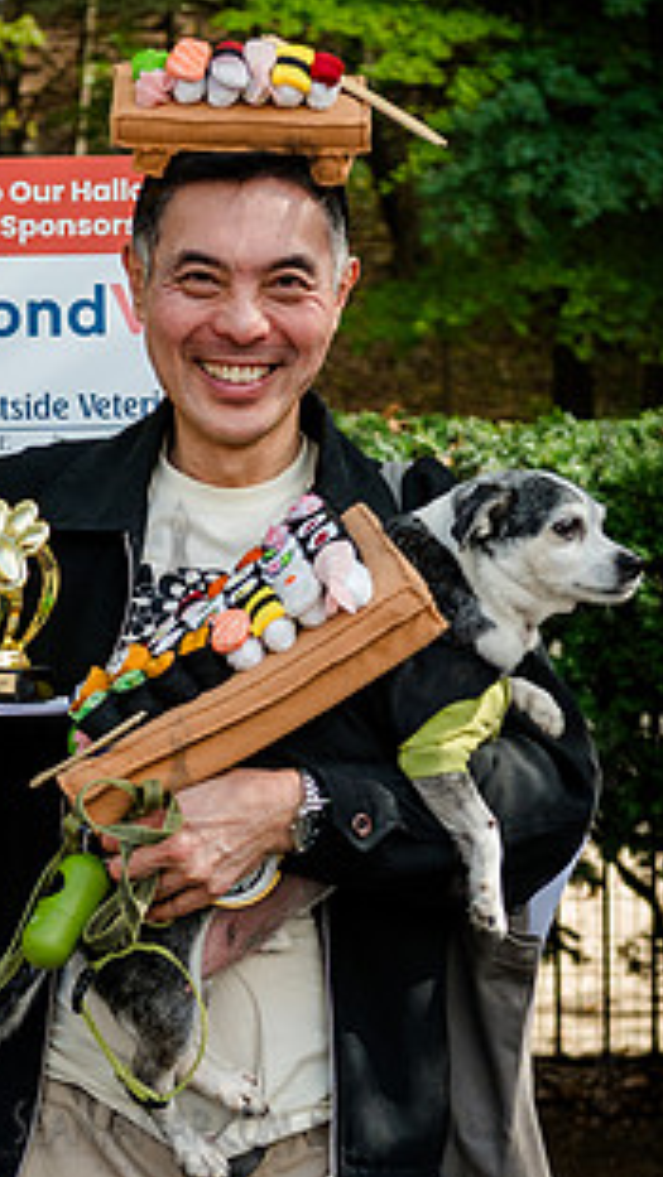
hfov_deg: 11.4
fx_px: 3312
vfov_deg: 20.1
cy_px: 723
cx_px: 196
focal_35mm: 106
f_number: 4
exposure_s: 1/1250
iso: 1000
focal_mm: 40
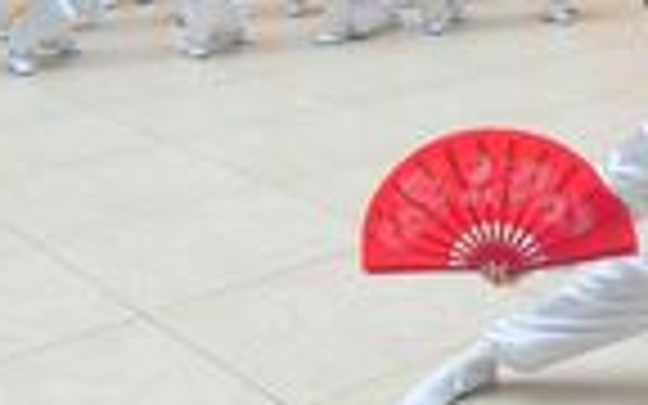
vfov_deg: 16.7
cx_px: 702
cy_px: -205
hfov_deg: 26.8
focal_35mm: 71
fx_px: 1254
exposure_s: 1/100
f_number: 5
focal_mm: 20
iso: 2000
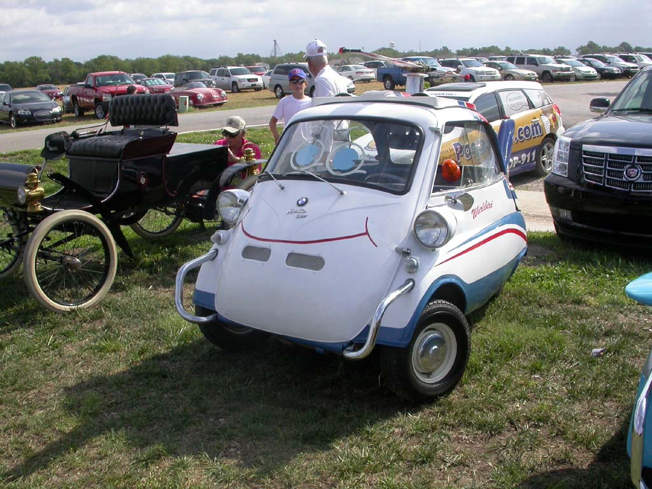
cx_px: 326
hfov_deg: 49.0
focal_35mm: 38
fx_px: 716
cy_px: 244
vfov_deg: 37.7
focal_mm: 7.85
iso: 100
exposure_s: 1/266
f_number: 7.5
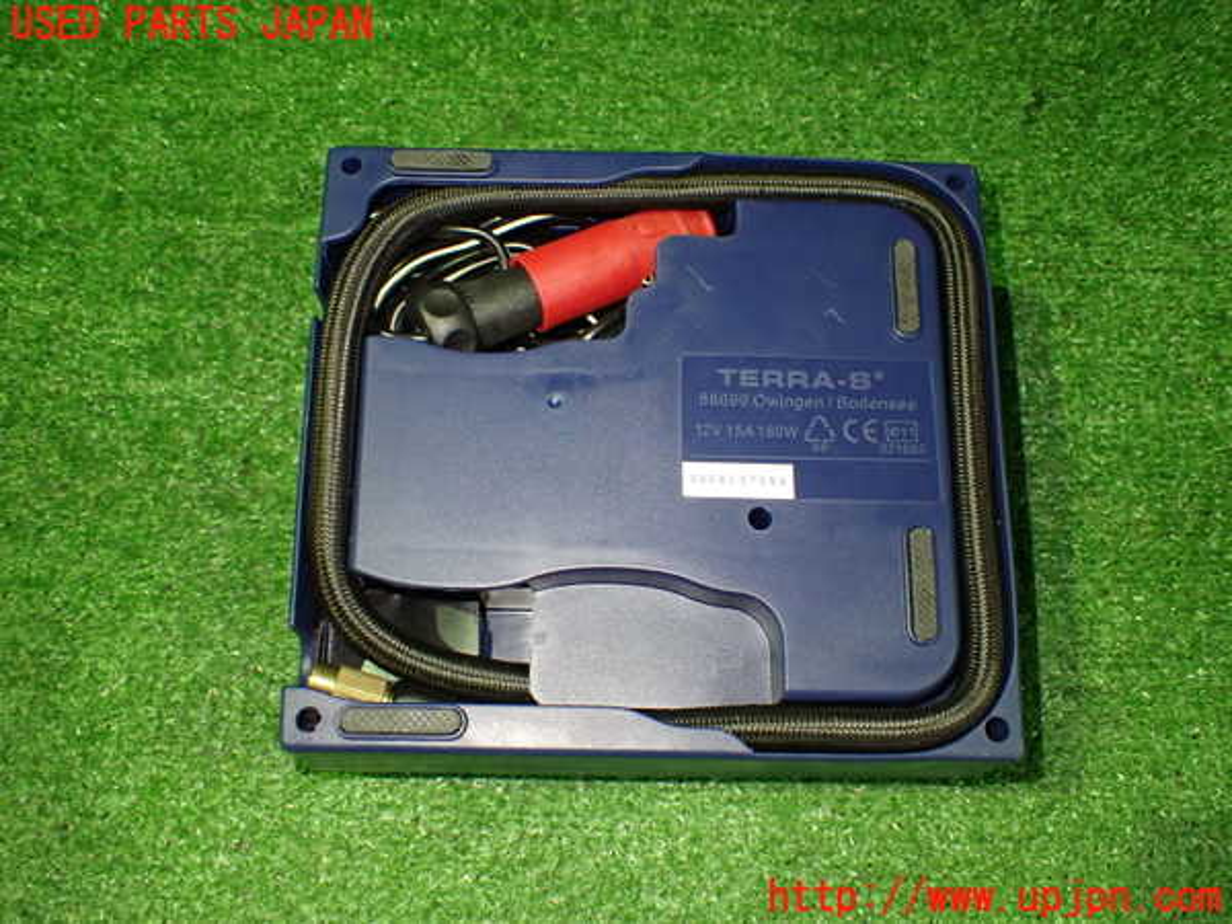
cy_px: 462
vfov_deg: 46.8
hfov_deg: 60.0
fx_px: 1068
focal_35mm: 30
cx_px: 616
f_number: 2.3
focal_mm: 5.4
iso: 800
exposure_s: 1/30
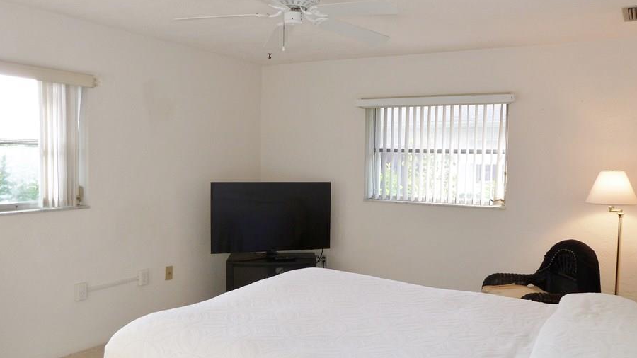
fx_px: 524
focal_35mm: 31
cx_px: 346
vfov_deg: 37.7
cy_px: 200
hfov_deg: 62.5
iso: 100
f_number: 3.3
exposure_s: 1/30
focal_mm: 4.1
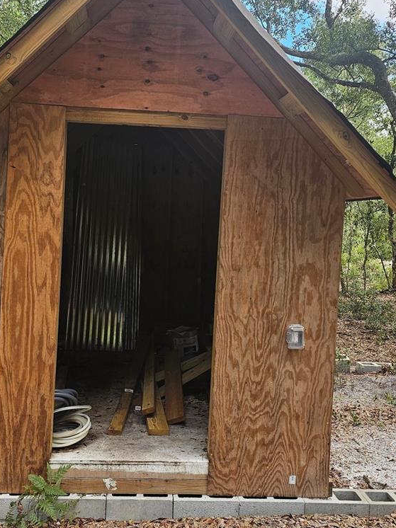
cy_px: 251
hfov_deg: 38.5
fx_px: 565
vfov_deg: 50.1
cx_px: 162
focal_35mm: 37
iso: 40
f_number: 1.7
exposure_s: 1/207
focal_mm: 6.3
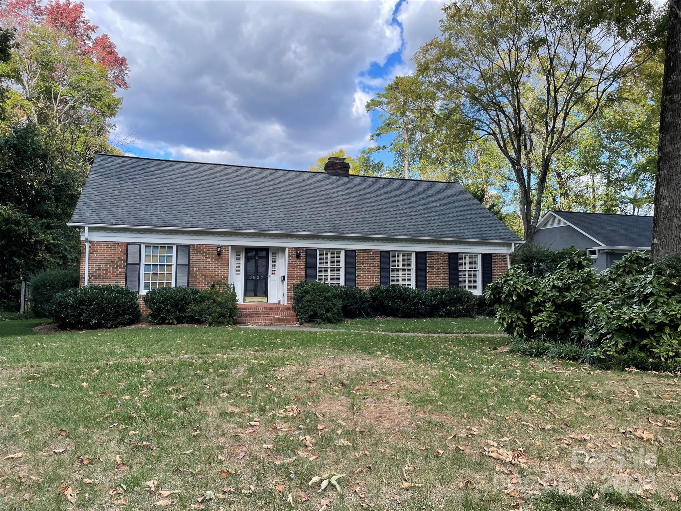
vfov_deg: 53.1
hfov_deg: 67.3
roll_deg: -1.3
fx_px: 511
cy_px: 256
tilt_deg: +3.8
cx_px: 340
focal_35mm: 26
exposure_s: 1/910
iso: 32
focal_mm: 4.2
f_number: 1.6
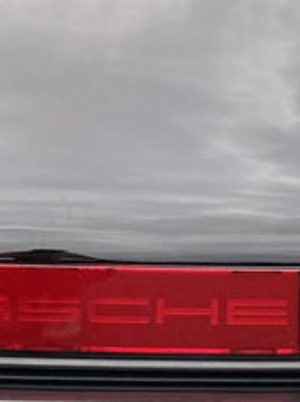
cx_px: 63
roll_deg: -0.5
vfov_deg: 16.1
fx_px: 1320
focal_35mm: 114
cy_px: -165
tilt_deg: -3.6
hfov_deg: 12.9
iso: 80
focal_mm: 4.25
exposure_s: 1/121
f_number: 1.8
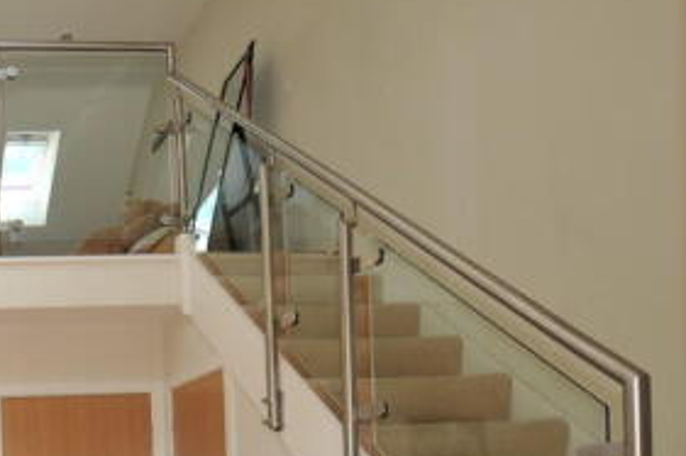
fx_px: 667
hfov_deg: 42.6
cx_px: -71
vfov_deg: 32.7
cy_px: 515
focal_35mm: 35
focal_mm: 10
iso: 200
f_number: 5
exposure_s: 1/80
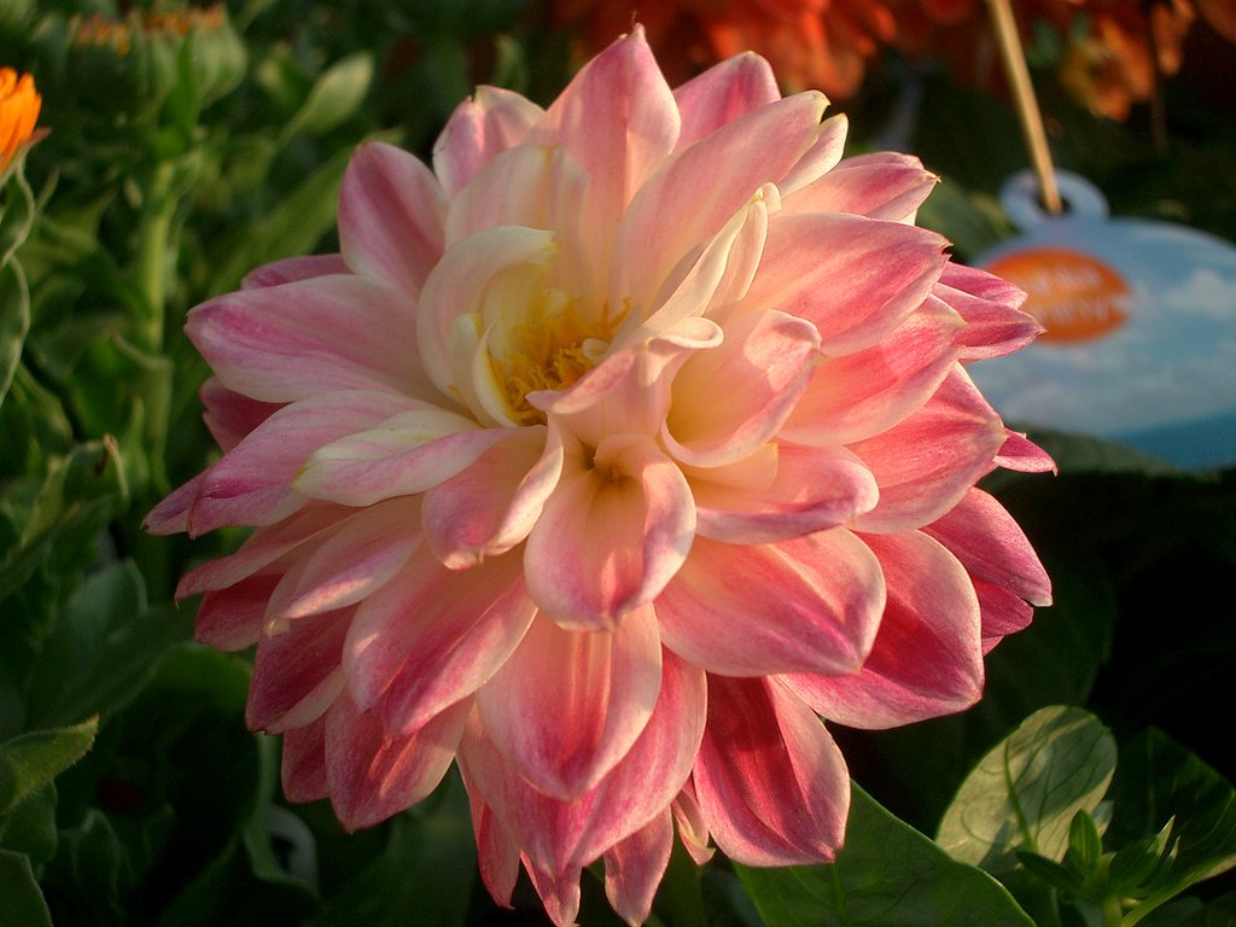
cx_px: 618
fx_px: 2214
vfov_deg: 23.7
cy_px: 464
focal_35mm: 62
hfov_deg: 31.2
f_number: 3.5
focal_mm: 10.2
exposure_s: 1/400
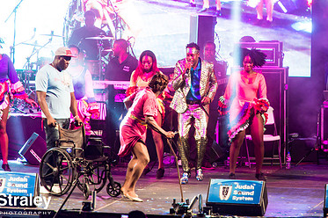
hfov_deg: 4.4
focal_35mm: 466
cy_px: 56
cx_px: 228
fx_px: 4242
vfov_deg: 2.9
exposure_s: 1/160
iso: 3200
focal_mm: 300
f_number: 5.6
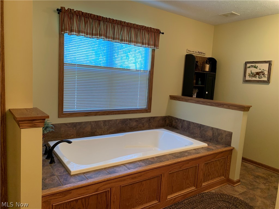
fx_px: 210
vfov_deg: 53.1
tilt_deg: -7.4
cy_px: 104
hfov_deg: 67.3
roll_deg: -3.6
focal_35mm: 26
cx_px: 140
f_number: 1.8
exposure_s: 1/60
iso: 200
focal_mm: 4.25
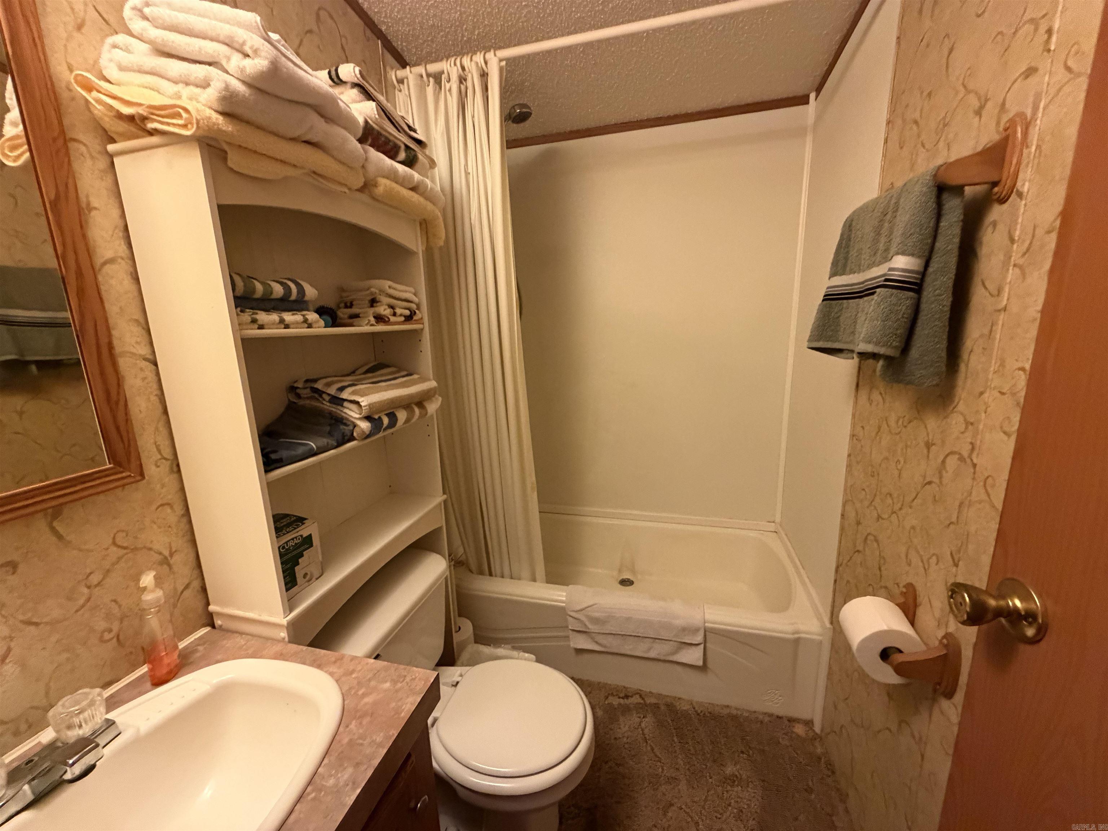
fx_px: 448
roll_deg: +3.0
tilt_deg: -10.3
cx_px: 554
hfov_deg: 102.1
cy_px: 416
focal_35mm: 14
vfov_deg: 85.7
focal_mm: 2.22
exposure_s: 1/60
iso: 640
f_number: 2.2
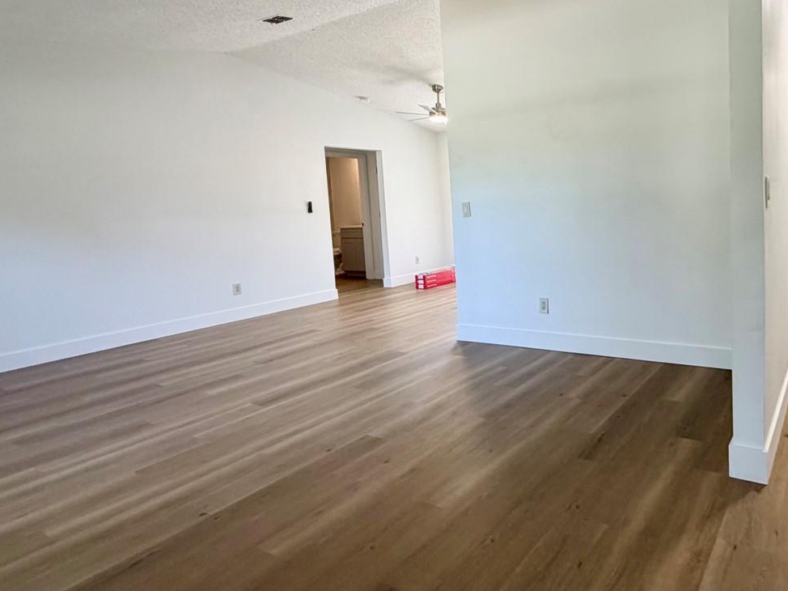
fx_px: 523
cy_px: 244
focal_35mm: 23
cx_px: 553
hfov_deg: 70.8
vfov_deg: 58.5
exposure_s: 1/121
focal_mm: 2.22
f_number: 2.2
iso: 250
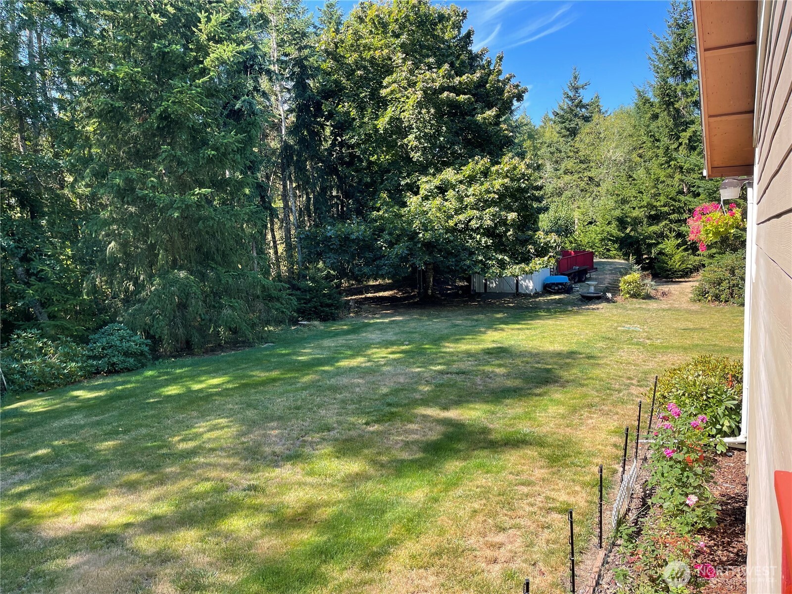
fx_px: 572
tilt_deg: -6.4
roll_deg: +1.5
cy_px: 297
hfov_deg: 69.4
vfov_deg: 54.9
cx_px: 396
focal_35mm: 25
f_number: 1.6
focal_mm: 5.1
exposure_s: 1/638
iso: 32
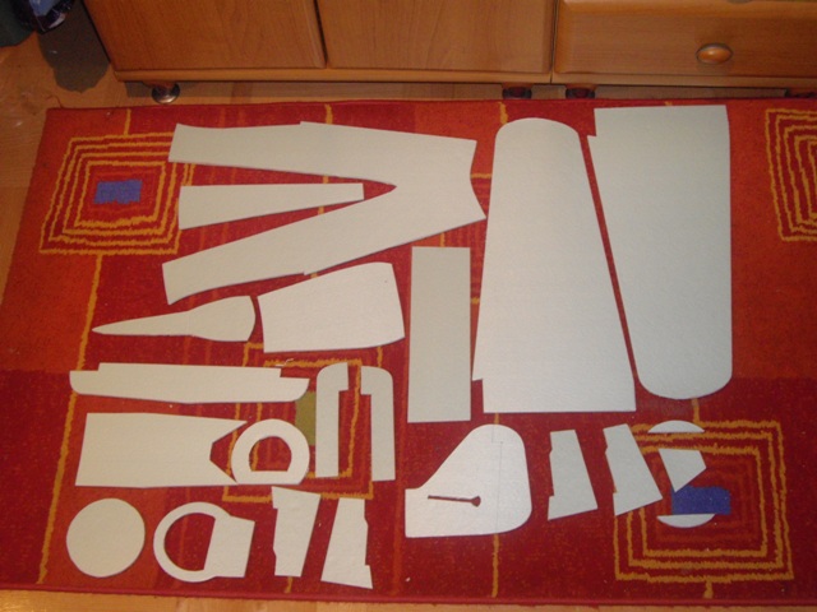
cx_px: 408
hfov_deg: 41.2
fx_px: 1086
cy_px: 306
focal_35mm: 46
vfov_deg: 31.5
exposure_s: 1/50
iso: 400
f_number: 3.1
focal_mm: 9.6
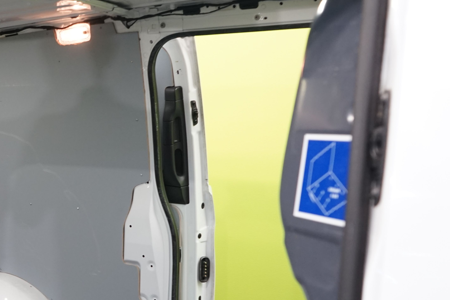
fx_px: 787
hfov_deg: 29.8
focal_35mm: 63
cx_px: 2
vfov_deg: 21.4
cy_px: 227
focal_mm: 30
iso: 1250
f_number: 5.6
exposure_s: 1/40
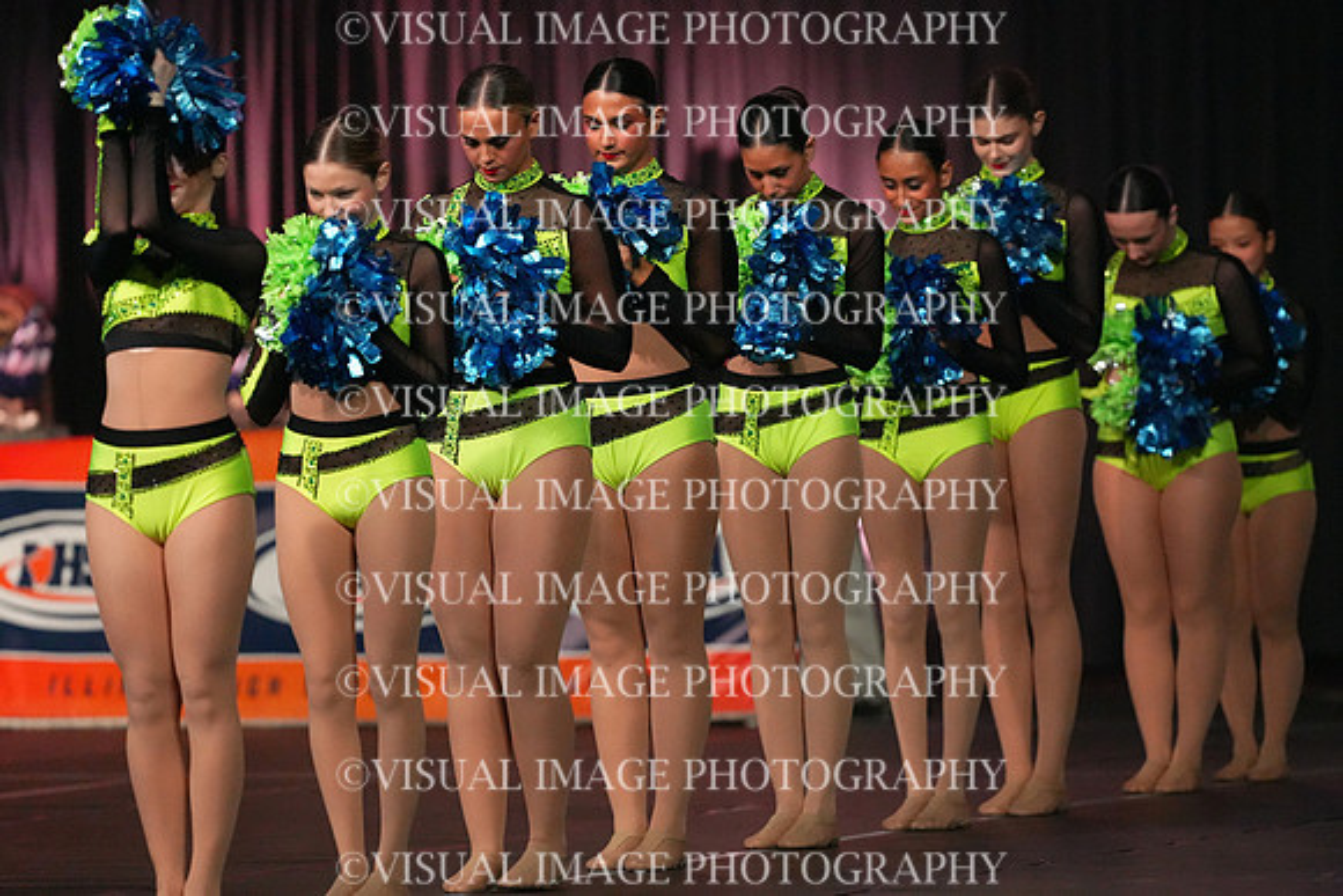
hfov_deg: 6.9
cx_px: 672
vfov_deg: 4.6
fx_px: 11194
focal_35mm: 300
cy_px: 448
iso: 16000
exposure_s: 1/1250
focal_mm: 300
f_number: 3.5
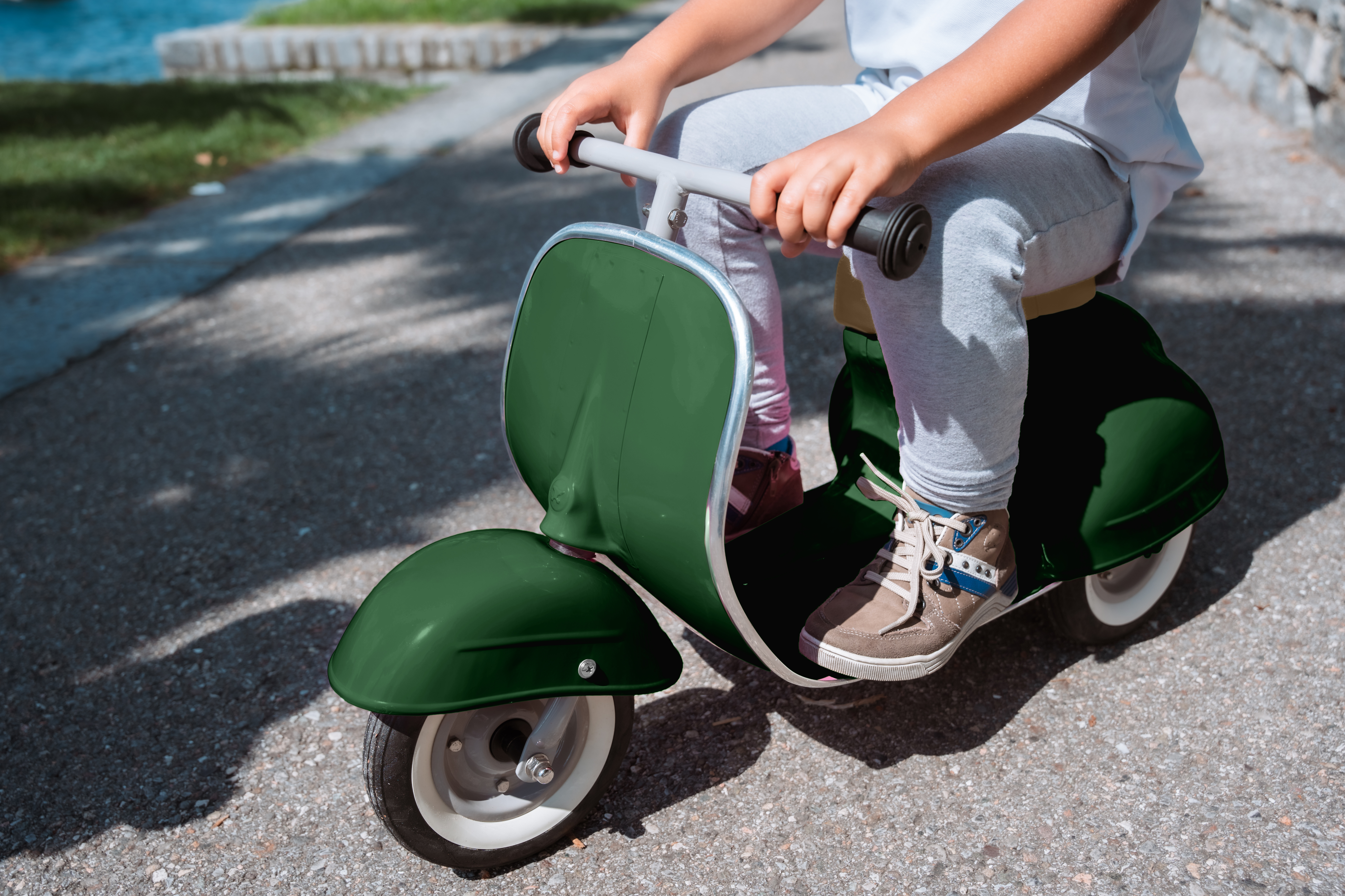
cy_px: 448
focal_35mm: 35
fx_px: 1296
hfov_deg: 54.8
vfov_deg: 38.2
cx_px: 672
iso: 100
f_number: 5
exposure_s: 1/1000
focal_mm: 34.7
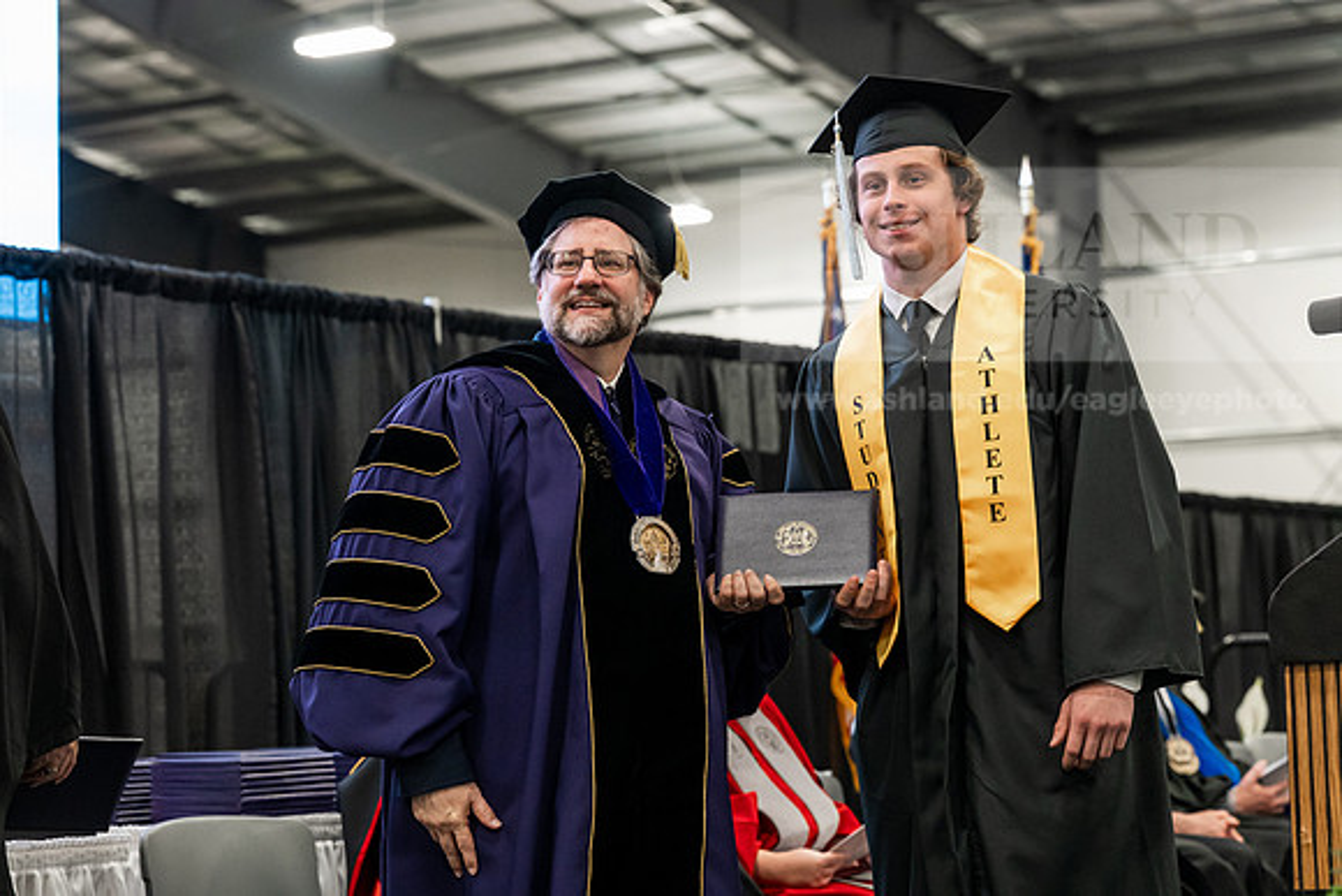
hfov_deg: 23.6
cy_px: 448
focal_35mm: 86
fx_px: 3206
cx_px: 671
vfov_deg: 15.9
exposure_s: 1/200
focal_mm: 86
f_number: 4.5
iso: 4000
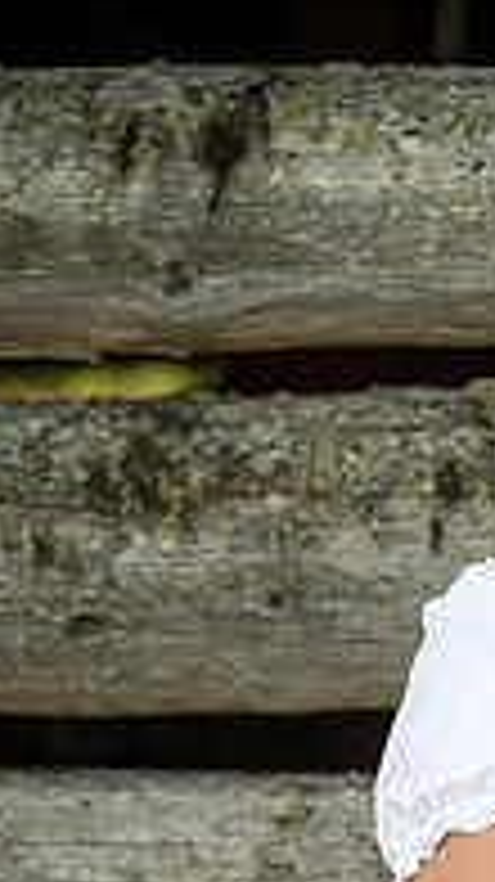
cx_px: 963
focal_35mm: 360
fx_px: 8415
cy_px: 770
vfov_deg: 6.0
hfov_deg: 3.3
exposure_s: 1/1000
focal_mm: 116
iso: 320
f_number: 3.5
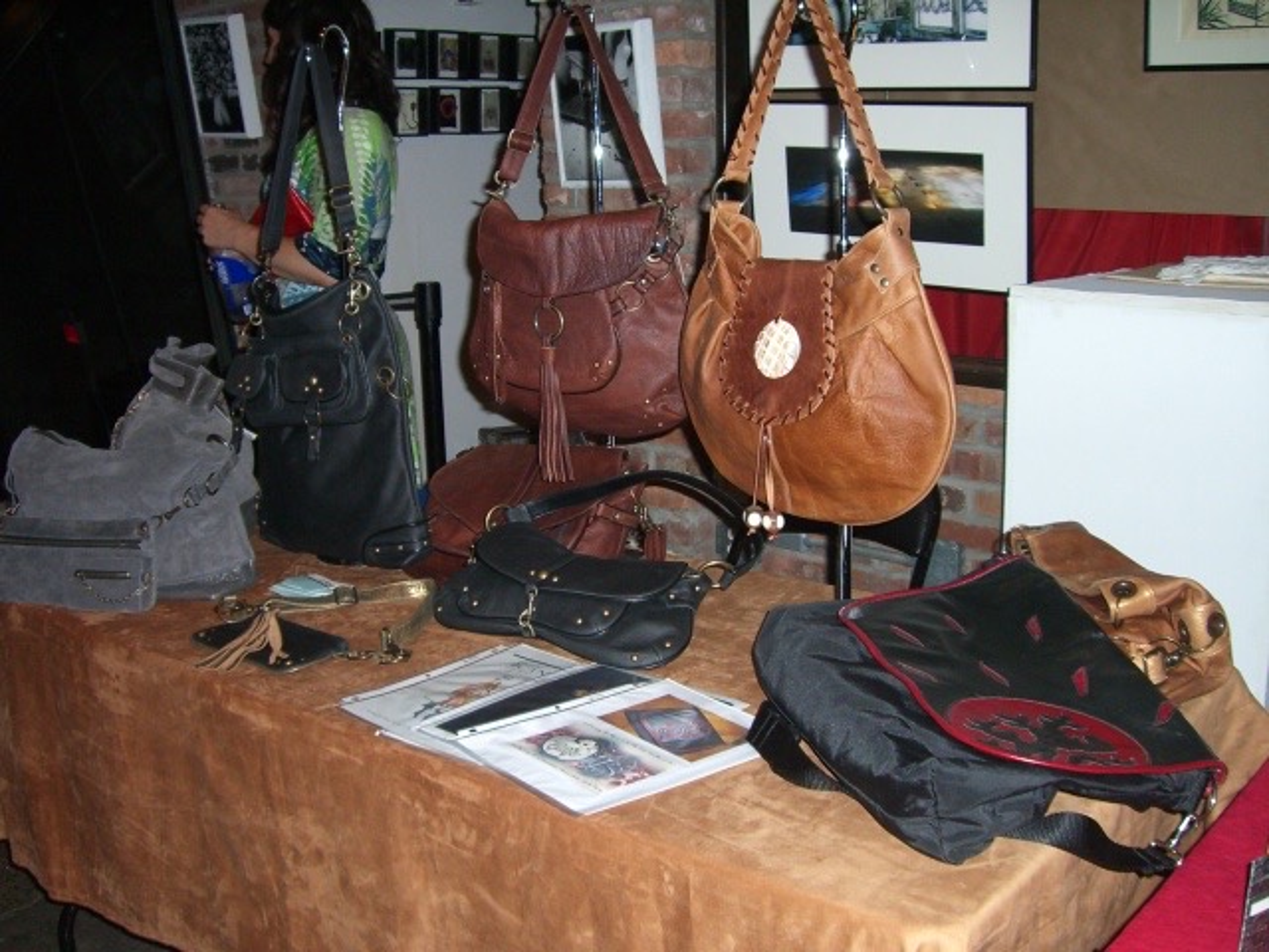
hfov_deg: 49.0
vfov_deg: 37.7
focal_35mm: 38
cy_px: 476
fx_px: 1393
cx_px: 634
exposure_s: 1/60
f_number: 2.7
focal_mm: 6.2
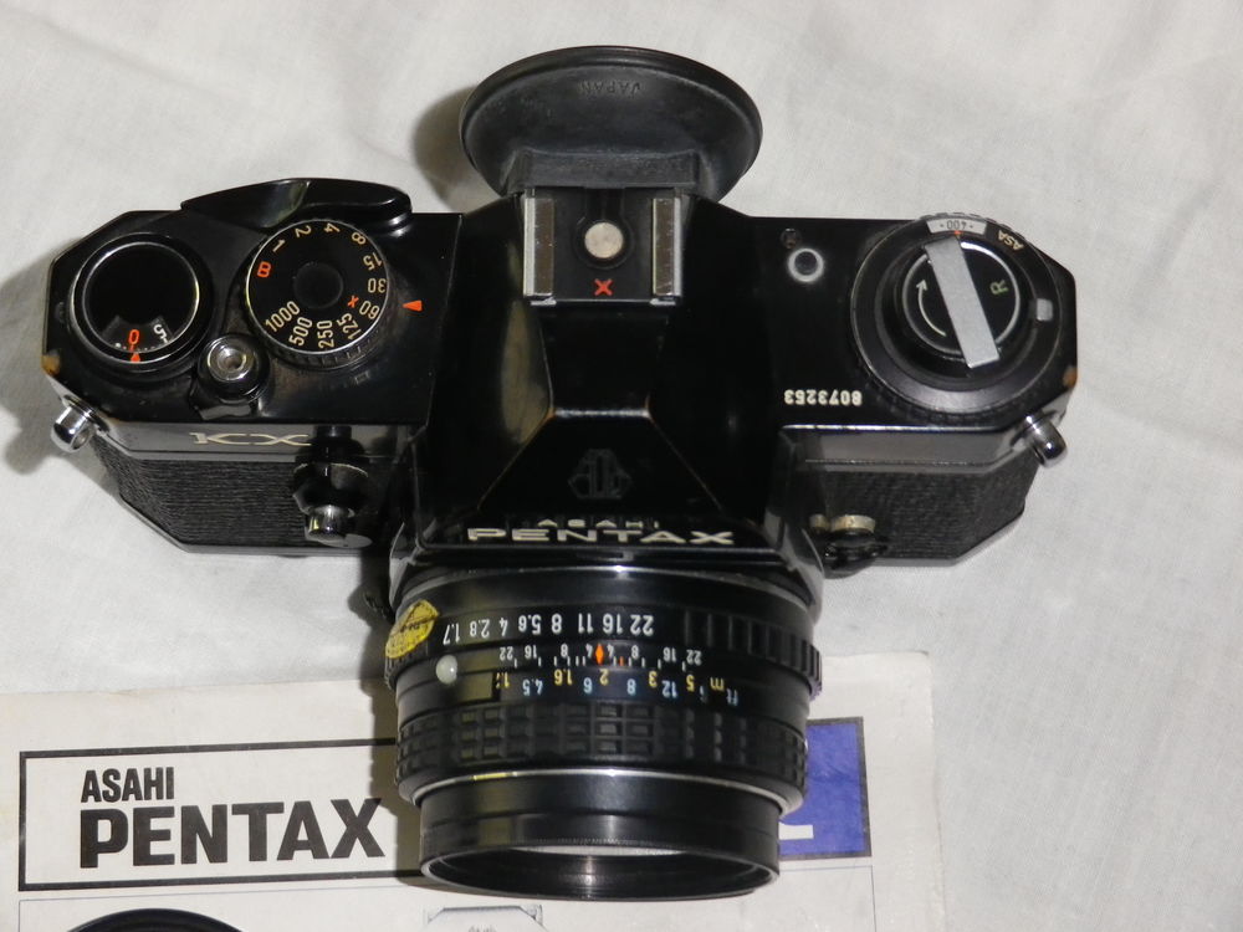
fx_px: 2837
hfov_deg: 24.7
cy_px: 466
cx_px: 622
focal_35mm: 79
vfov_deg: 18.7
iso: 400
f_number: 4.8
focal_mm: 14.1
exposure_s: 1/80
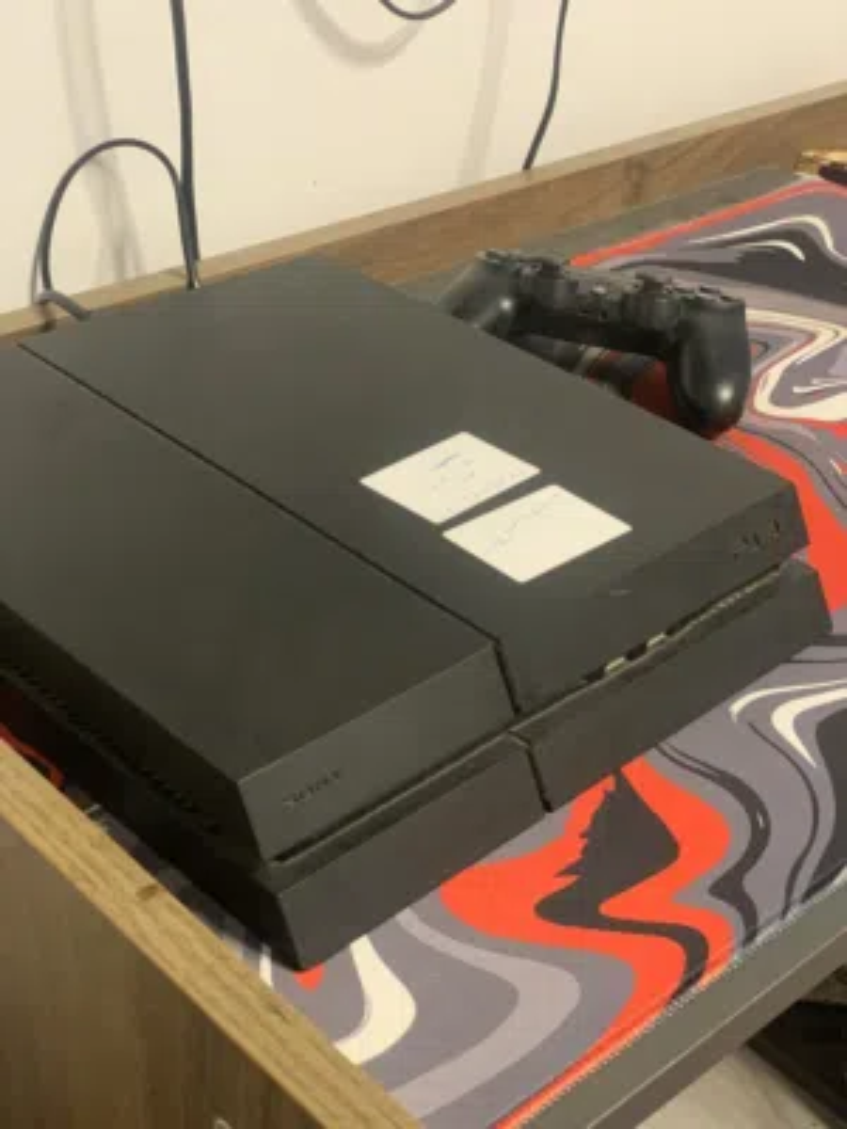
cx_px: 424
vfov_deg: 36.8
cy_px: 564
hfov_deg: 28.0
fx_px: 1696
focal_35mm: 52
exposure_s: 1/30
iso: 640
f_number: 2.4
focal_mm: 6
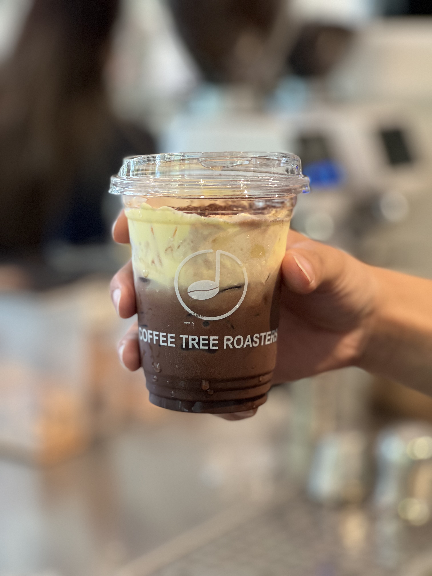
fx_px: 1281
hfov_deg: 19.1
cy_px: 288
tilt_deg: -11.1
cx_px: 216
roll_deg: -0.5
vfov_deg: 25.3
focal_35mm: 77
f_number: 2.8
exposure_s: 1/40
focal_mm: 9
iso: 200
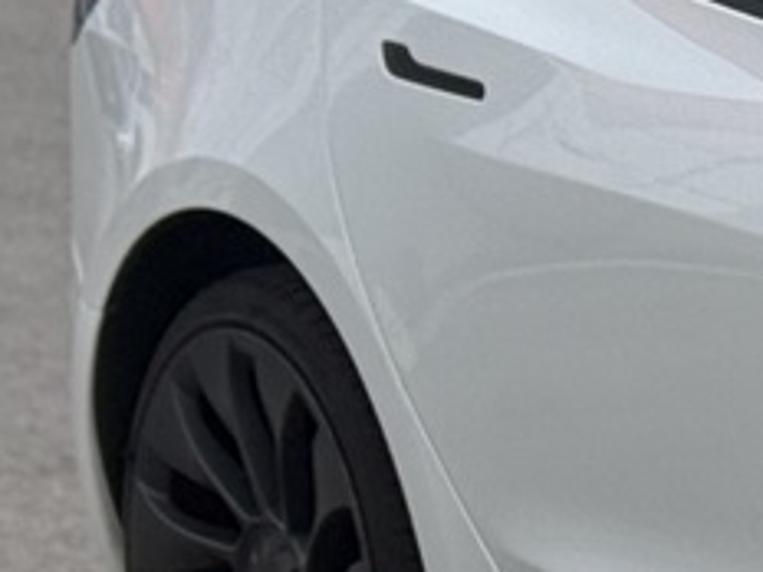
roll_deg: +1.2
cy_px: 552
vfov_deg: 5.0
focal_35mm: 298
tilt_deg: -12.1
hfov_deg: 6.2
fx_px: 6568
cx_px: 2154
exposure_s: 1/3378
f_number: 1.78
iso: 64
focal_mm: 6.76
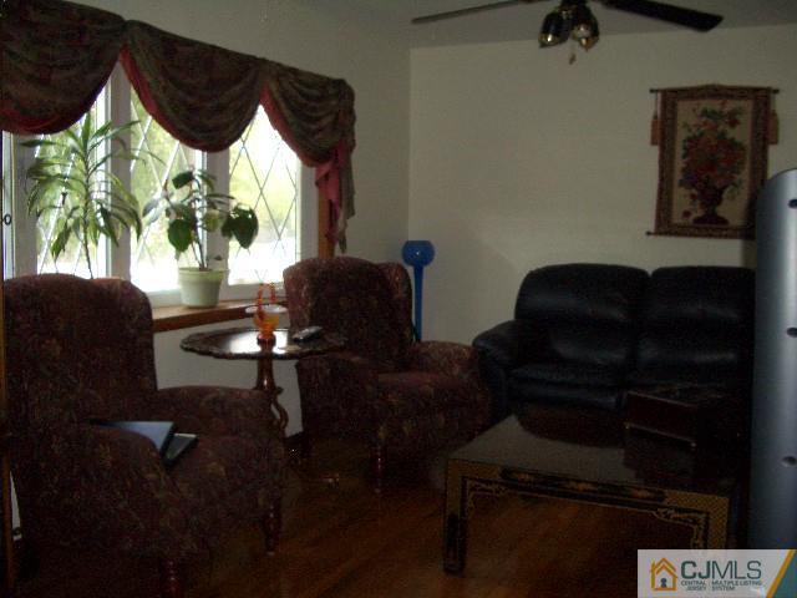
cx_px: 398
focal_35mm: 35
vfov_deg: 40.7
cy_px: 299
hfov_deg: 52.6
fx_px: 806
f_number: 2.6
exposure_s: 1/60
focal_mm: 5.8
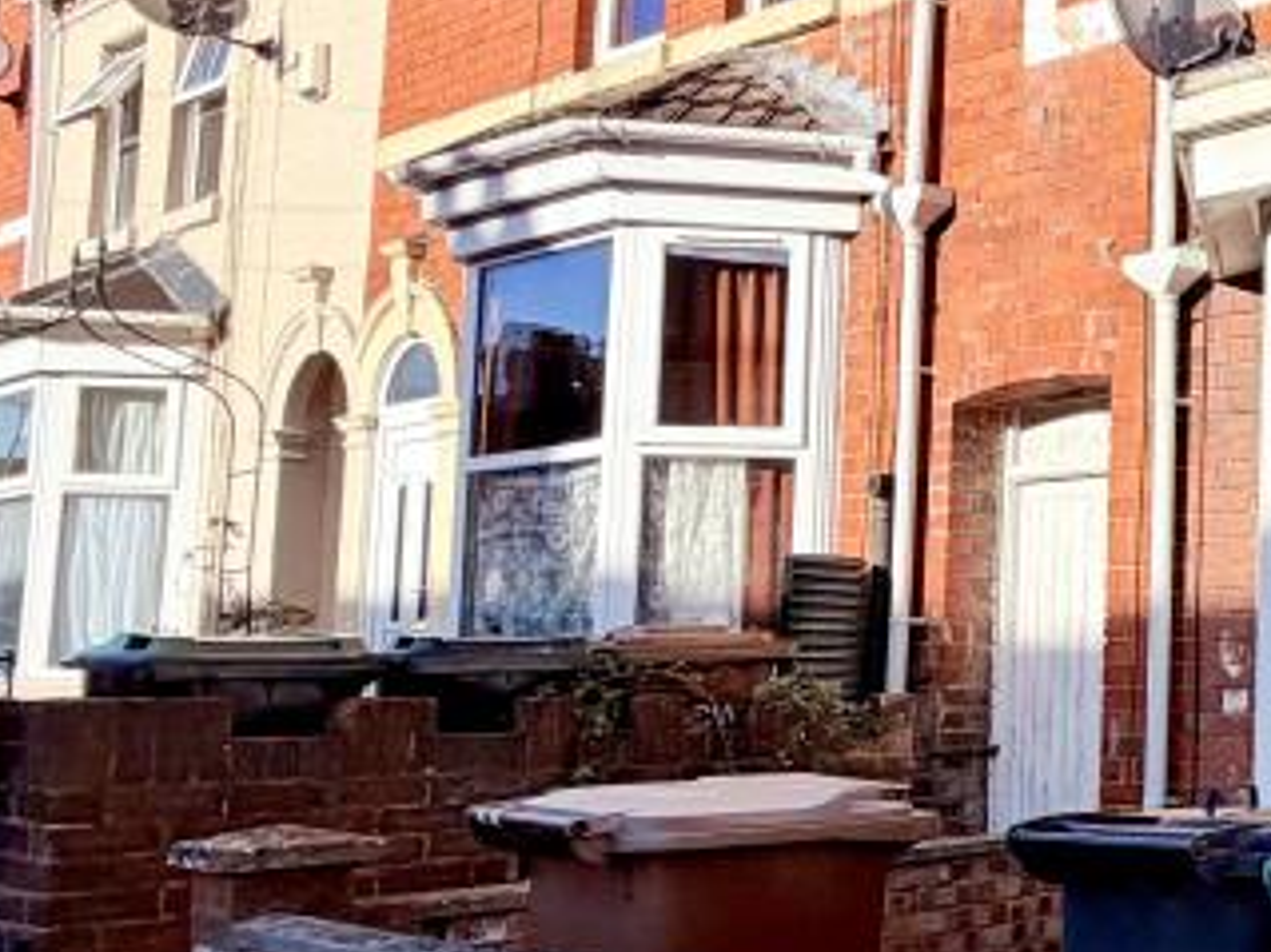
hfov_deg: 30.5
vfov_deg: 32.1
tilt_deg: +3.5
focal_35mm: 45
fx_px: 1652
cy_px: 554
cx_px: 1749
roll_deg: +1.1
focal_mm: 2.22
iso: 20
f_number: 2.2
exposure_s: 1/970
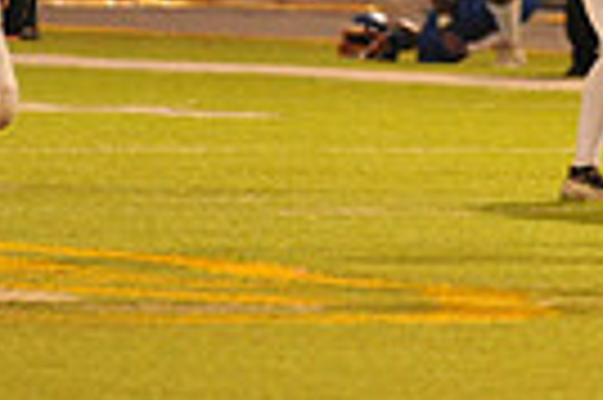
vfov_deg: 1.6
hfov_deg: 2.4
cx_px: 1188
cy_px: -148
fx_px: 14504
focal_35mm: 867
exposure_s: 1/160
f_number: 4.5
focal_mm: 200
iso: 3200
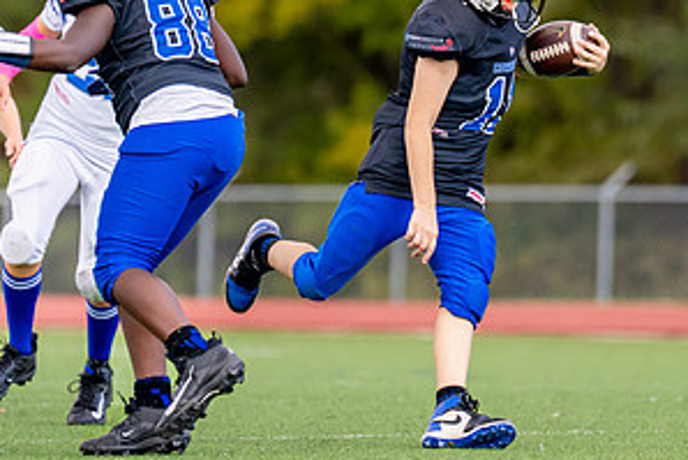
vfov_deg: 2.1
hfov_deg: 3.2
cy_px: 49
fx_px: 12313
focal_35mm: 644
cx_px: 309
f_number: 2.8
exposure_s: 1/3200
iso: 400
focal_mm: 200
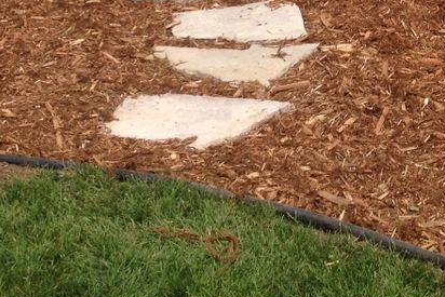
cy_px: -162
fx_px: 1311
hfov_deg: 19.2
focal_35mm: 106
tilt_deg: -8.7
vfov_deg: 12.3
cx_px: 301
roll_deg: -2.3
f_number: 2.4
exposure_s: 1/1623
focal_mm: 4.28
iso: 50
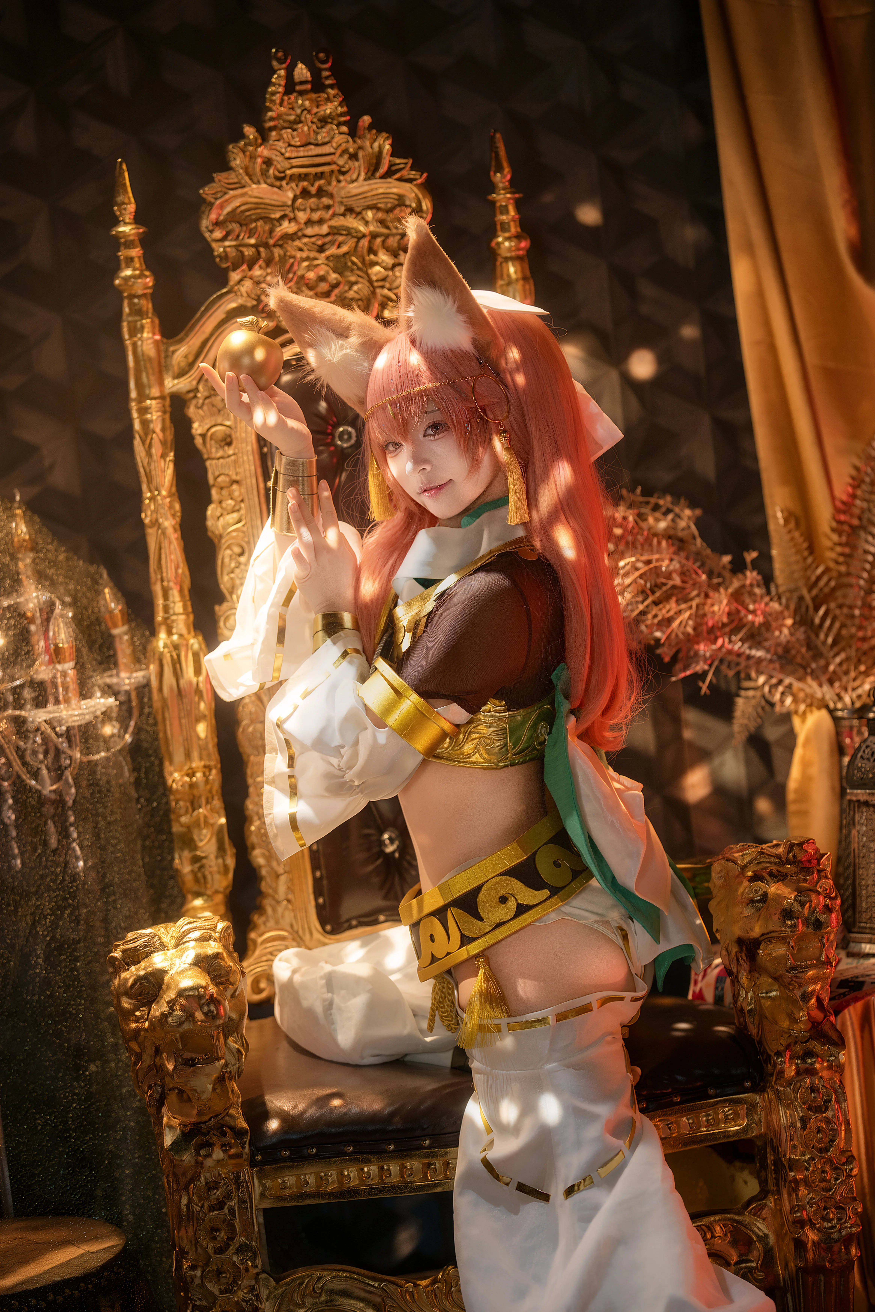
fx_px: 2552
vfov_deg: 28.8
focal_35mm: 70
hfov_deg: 19.5
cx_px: 438
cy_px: 656
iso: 500
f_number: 2
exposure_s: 1/125
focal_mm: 70
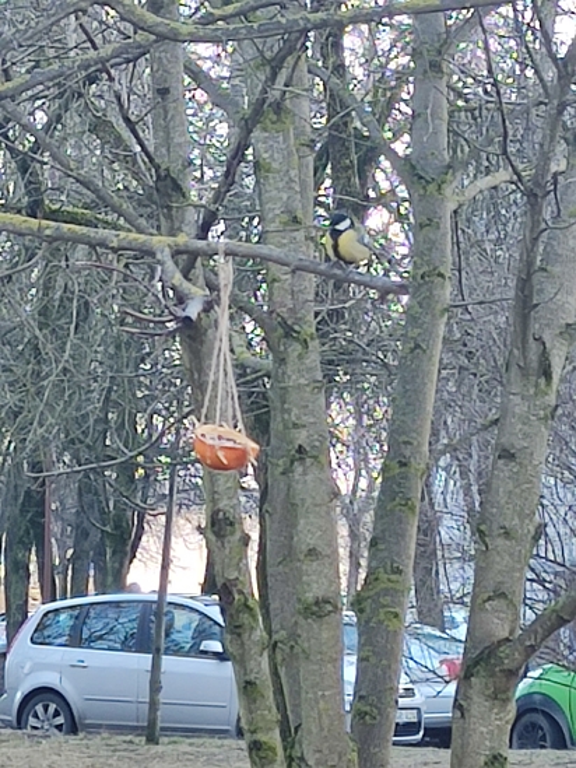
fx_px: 4369
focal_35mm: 197
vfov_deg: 10.0
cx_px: 288
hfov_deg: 7.5
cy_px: 384
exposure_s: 1/50
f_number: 1.79
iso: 66
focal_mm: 4.71
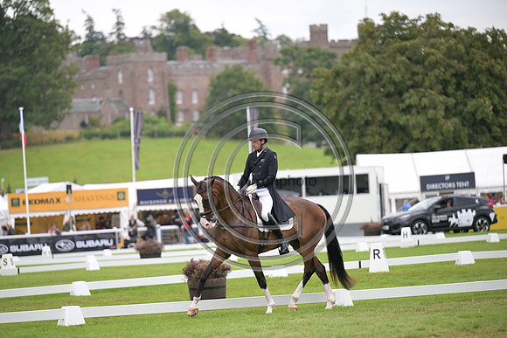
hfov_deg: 11.7
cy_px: 169
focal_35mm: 175
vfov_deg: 7.9
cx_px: 254
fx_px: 2465
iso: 400
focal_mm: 175
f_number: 3.2
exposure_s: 1/1250
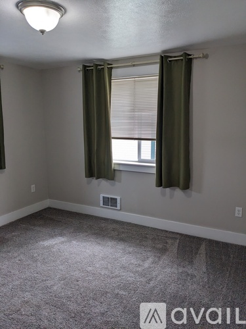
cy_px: 164
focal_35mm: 27
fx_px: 256
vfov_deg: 65.3
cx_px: 123
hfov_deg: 51.4
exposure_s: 1/329
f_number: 1.73
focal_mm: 4.38
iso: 101
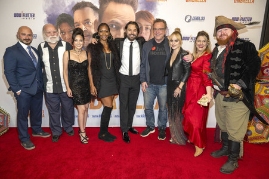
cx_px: 134
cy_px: 90
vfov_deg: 53.1
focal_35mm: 24
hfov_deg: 73.8
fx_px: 179
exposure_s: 1/200
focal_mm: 24
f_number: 5.6
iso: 800
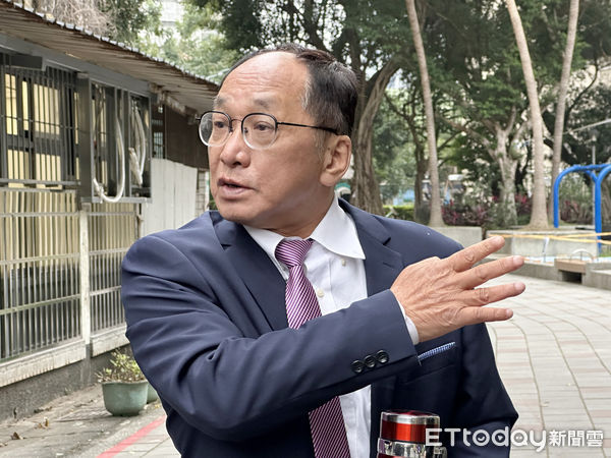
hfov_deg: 25.3
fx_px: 1359
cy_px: 229
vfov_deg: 19.1
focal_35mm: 77
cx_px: 306
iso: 250
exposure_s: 1/67
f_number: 2.8
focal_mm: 9
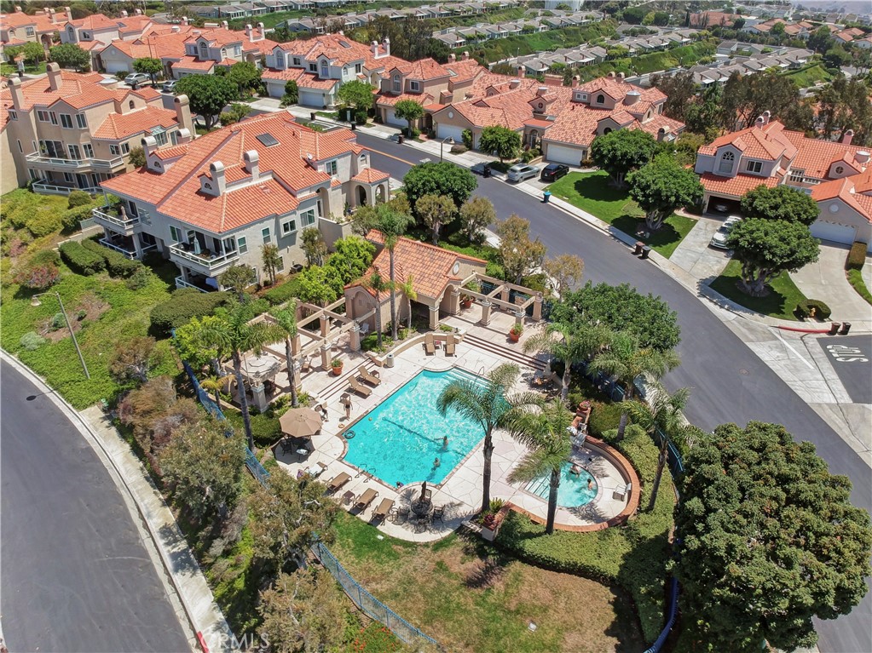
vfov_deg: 54.9
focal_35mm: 25
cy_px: 326
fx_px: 630
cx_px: 436
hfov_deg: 69.4
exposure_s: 1/1000
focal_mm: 4.49
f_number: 2.6
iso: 100
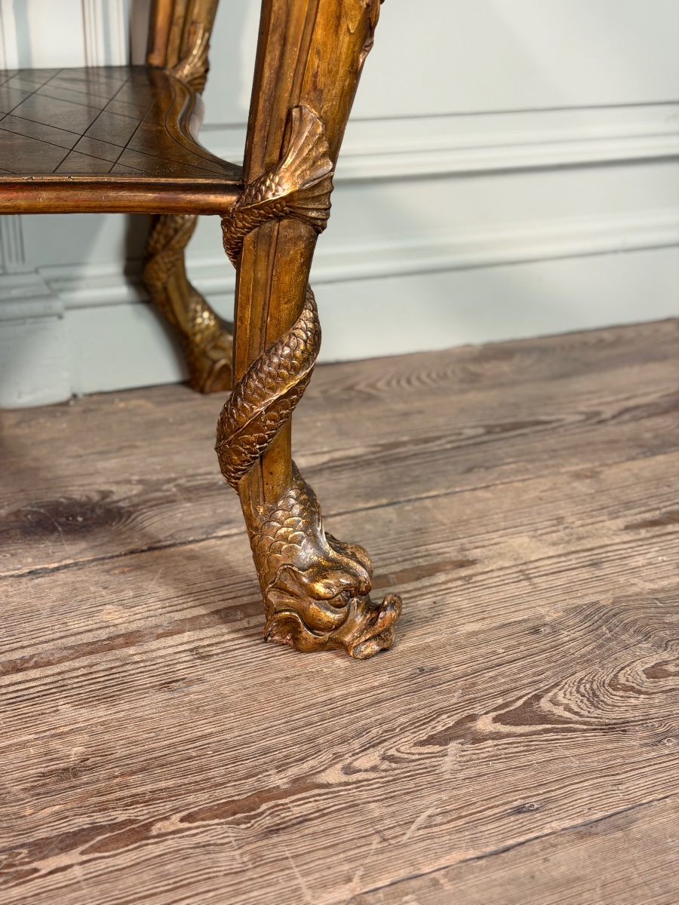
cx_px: 340
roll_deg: -1.6
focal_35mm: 48
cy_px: 452
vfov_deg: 39.7
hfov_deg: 30.3
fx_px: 1255
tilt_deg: -25.7
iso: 200
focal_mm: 6.76
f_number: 1.78
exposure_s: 1/33
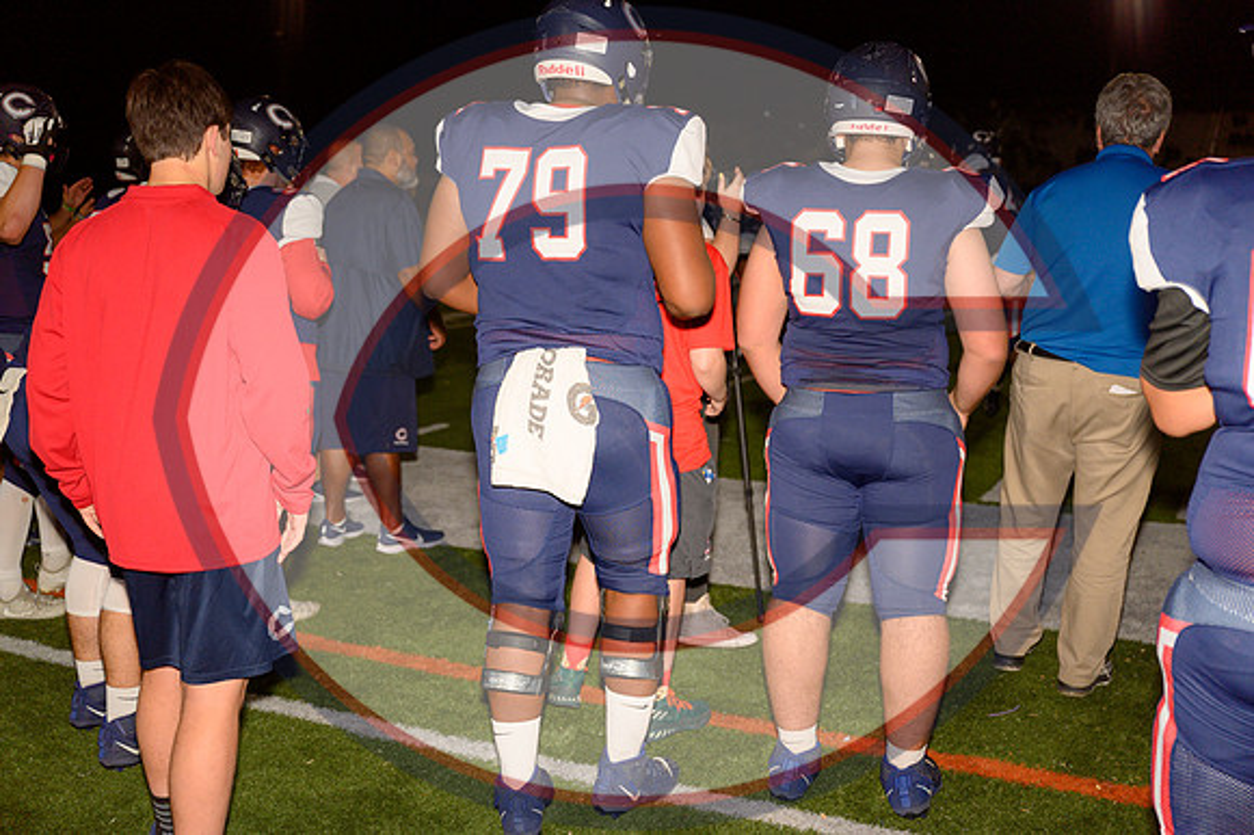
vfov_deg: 35.9
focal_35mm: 37
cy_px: 418
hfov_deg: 51.9
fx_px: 1288
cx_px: 627
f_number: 2.8
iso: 100
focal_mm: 37
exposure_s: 1/4000
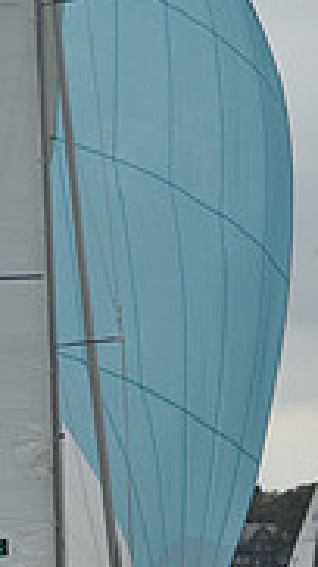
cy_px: 112
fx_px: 4014
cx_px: 154
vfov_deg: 8.1
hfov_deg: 4.5
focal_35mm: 267
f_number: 11
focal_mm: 80
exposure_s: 1/800
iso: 400
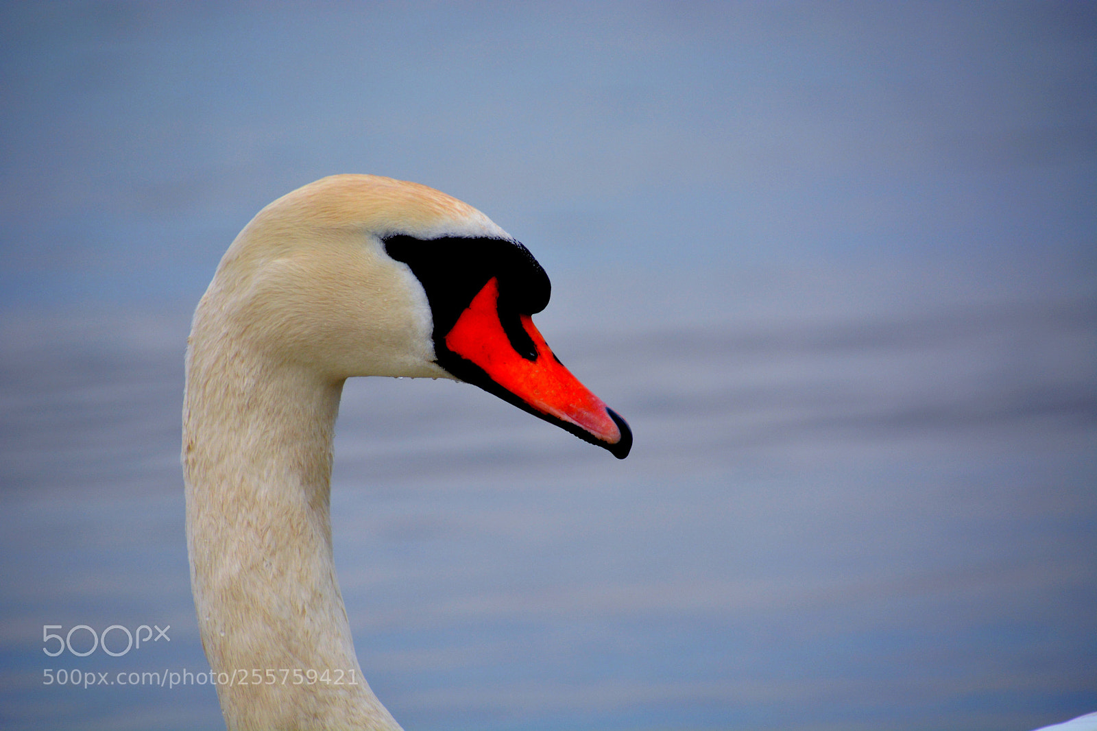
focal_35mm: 600
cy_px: 366
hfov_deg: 3.4
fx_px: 18278
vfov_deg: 2.3
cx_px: 548
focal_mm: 400
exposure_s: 1/1250
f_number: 6.3
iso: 400
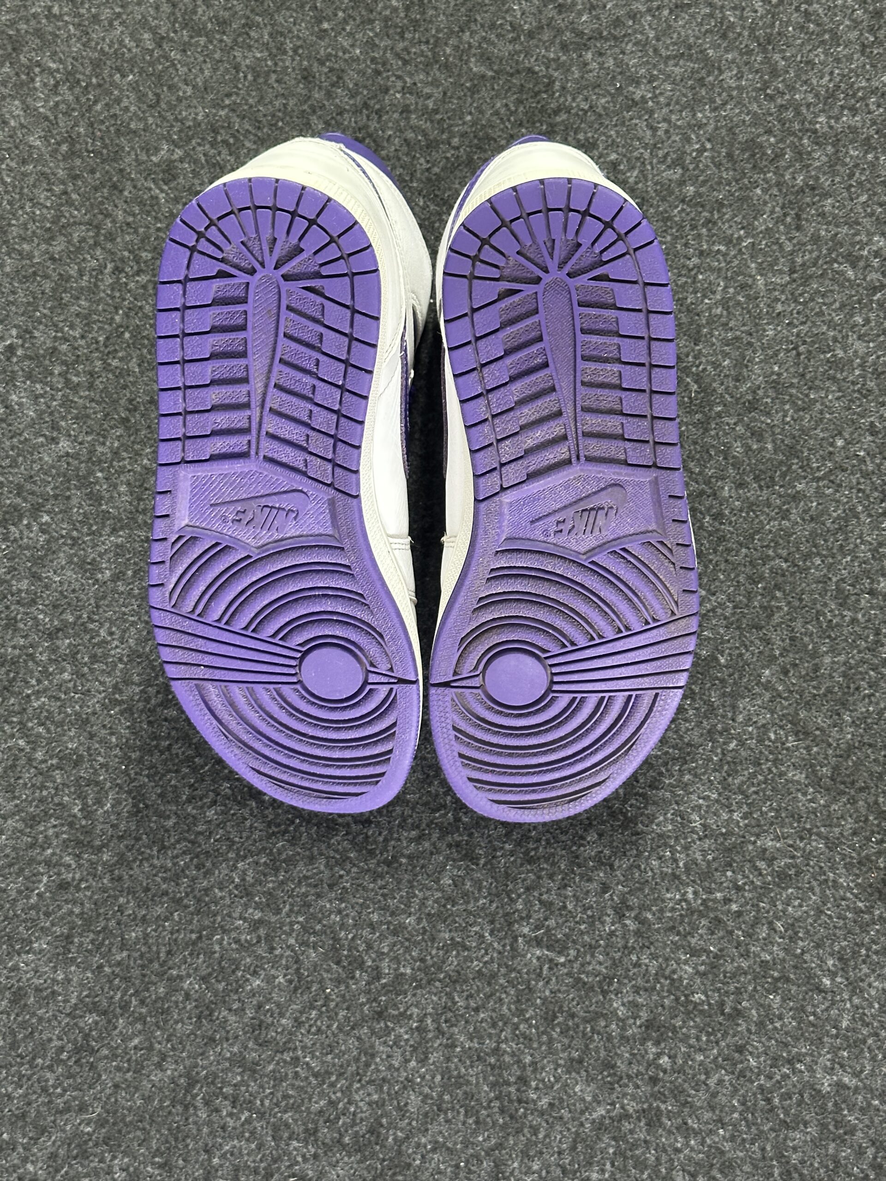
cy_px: 590
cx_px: 443
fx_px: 1638
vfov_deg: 39.7
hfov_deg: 30.3
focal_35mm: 48
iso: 500
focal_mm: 6.86
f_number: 1.78
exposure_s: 1/33
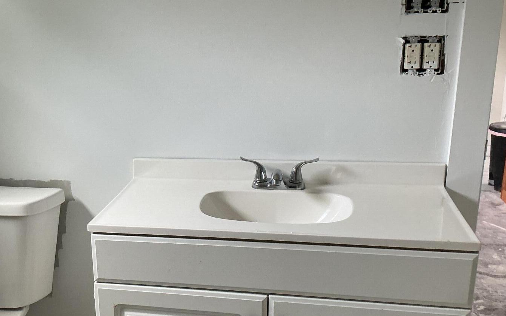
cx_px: 154
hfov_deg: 42.7
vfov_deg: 27.8
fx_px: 634
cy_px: 210
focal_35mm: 46
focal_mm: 3
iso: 100
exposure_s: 1/60
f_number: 1.8
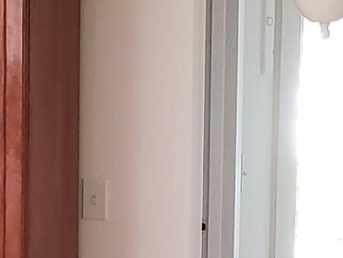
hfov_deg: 12.0
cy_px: 231
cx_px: 345
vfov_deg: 9.1
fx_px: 1616
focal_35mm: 163
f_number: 2.4
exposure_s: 1/50
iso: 320
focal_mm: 4.3
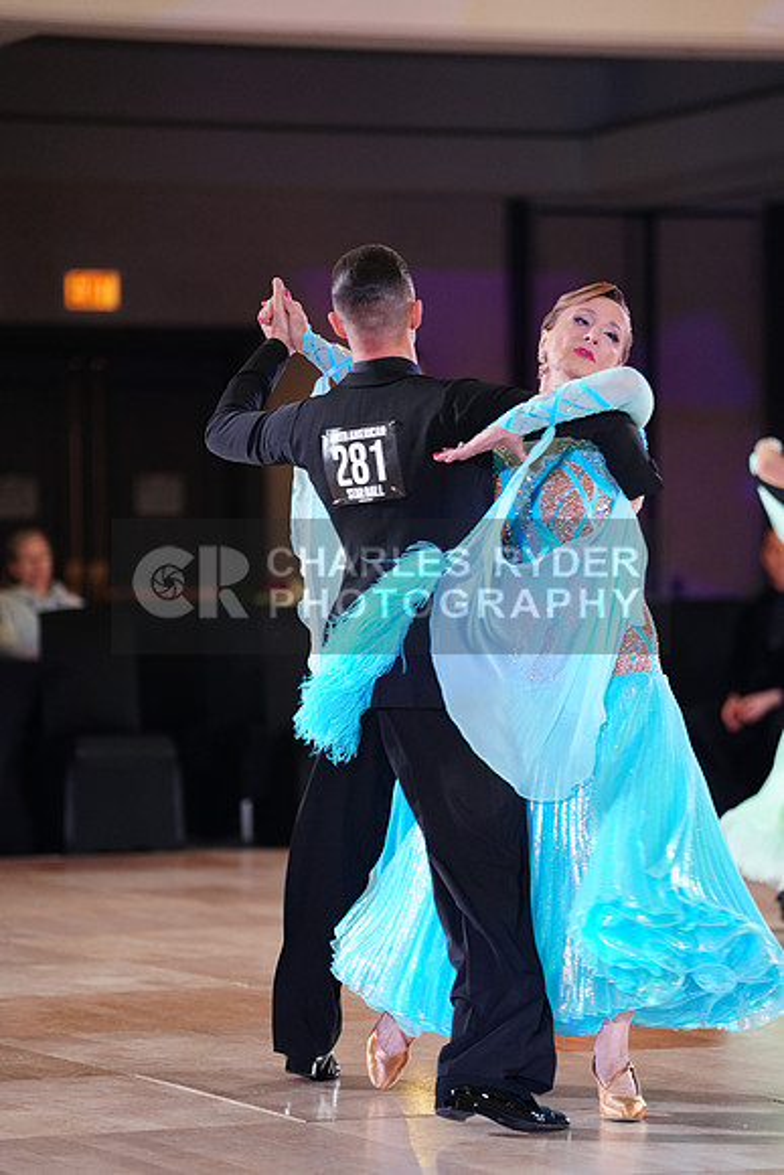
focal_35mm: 150
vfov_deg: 13.7
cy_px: 588
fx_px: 4897
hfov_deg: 9.2
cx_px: 392
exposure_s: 1/320
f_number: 2.8
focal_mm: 150
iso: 2500
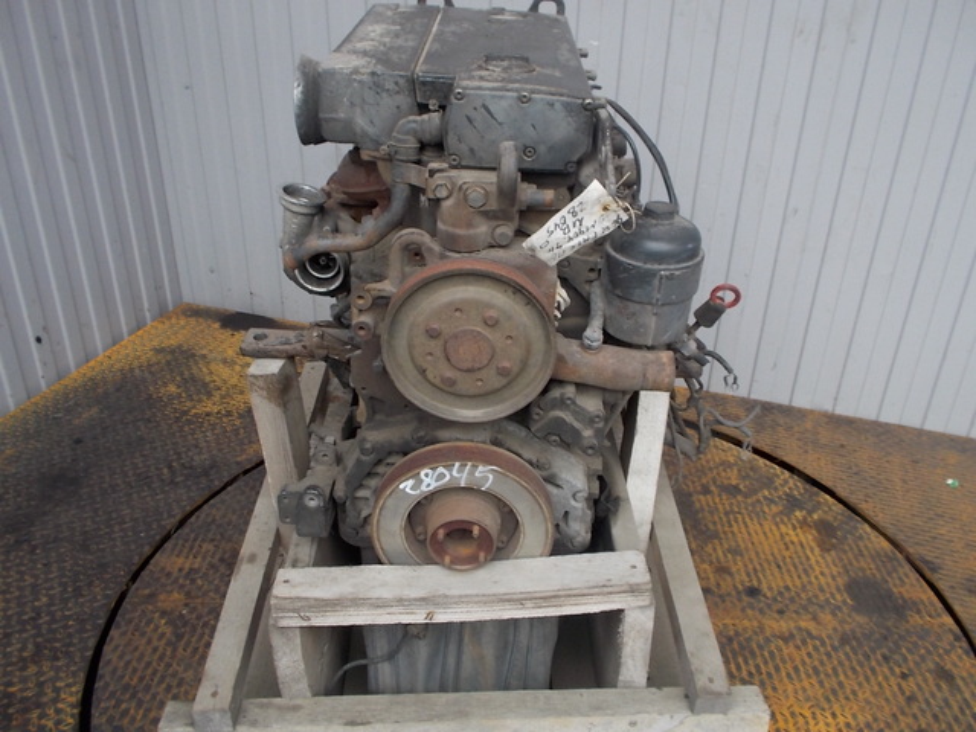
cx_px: 488
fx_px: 818
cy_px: 366
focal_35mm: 29
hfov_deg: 61.7
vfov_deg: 48.2
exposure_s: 1/25
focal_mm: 4.1
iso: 100
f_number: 3.3
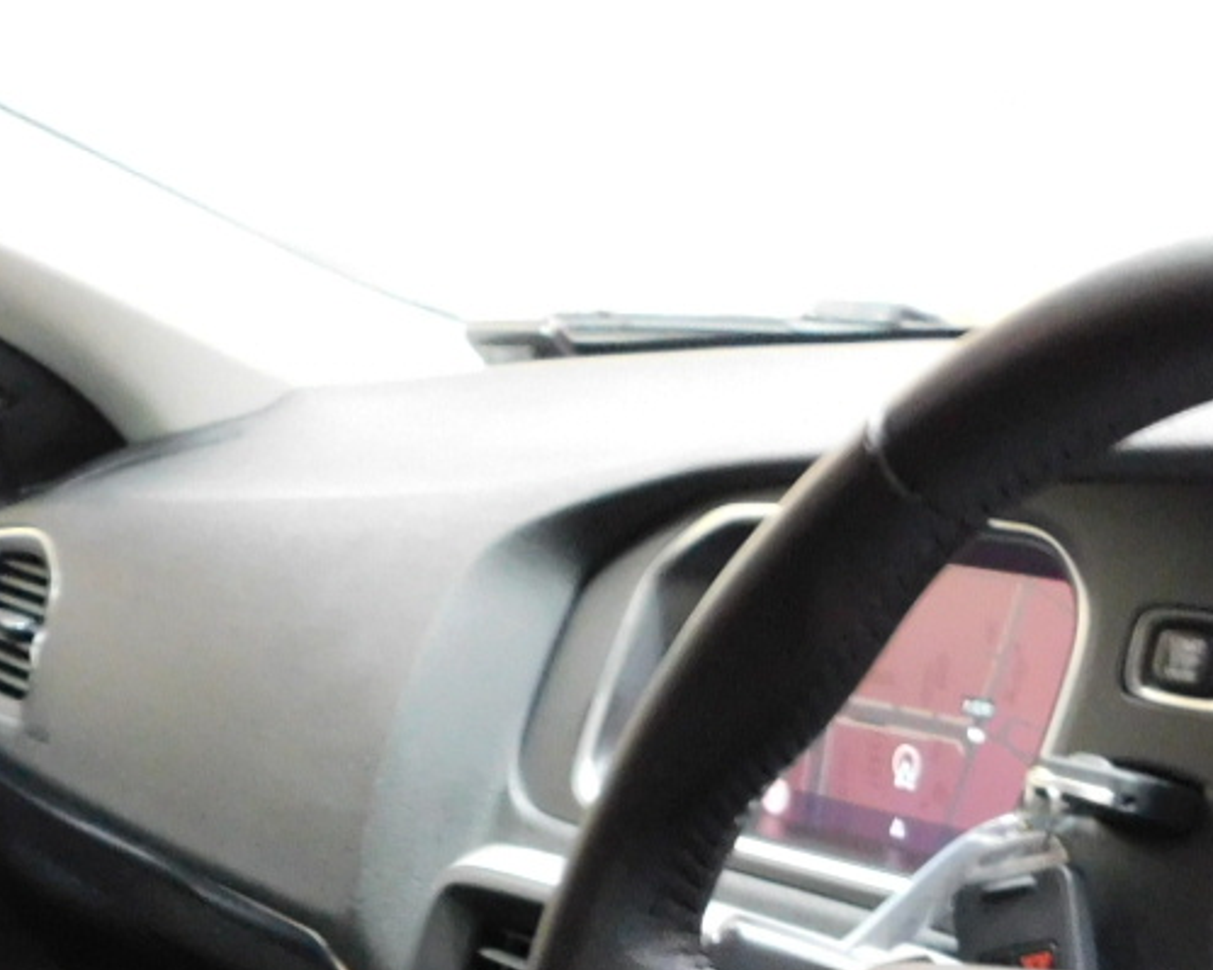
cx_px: 683
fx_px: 2584
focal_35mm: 72
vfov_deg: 19.2
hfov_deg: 26.4
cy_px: 1354
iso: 500
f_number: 3
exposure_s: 1/8
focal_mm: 4
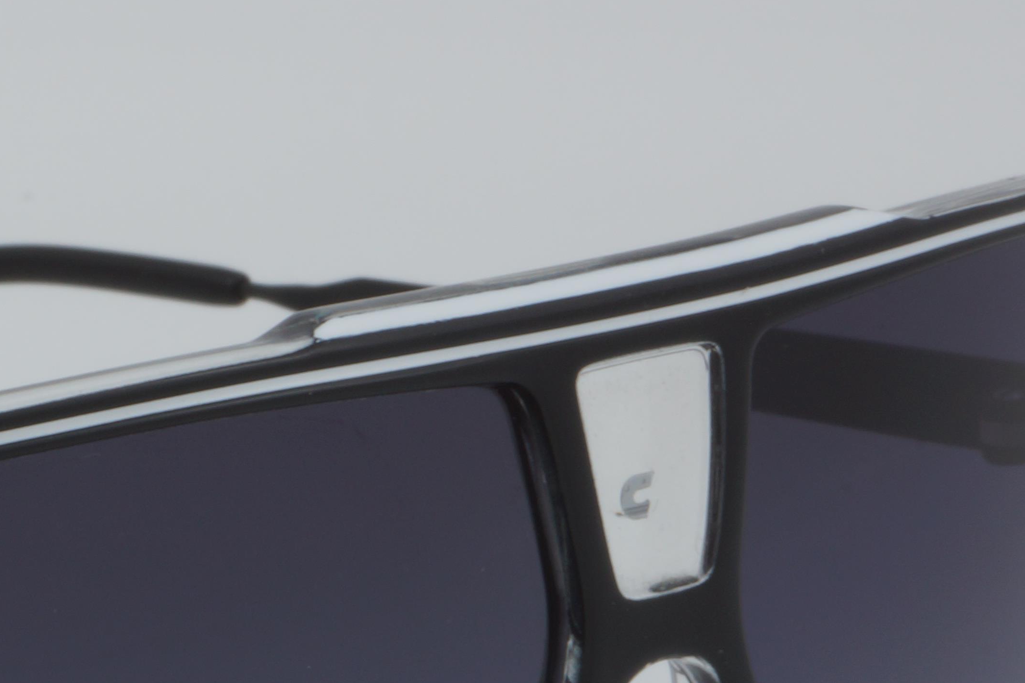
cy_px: 766
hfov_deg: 9.6
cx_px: -221
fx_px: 6007
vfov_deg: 6.5
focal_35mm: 211
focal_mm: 50
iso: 100
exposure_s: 1/4
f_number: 32
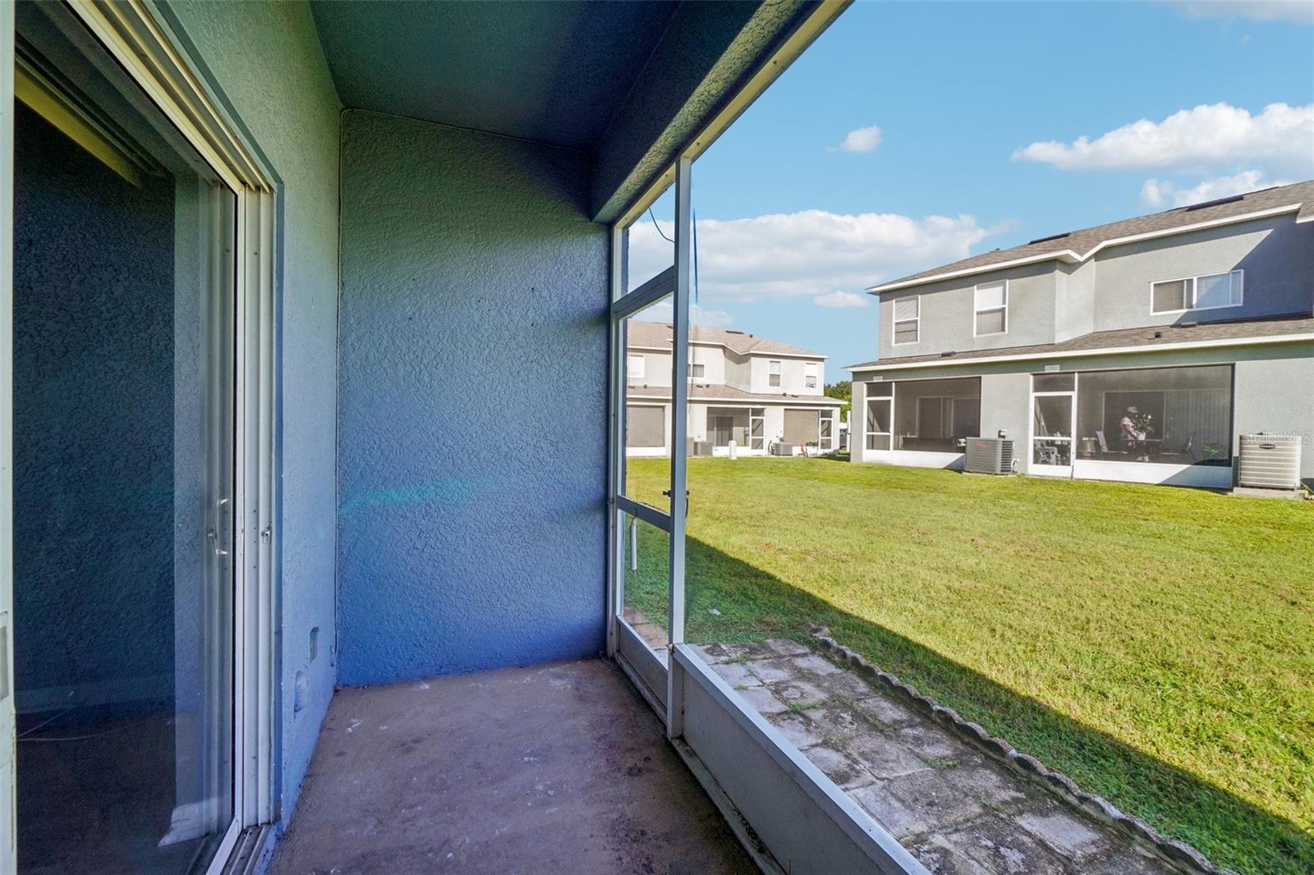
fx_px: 547
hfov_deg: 100.4
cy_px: 438
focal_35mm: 15
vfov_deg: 77.3
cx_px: 657
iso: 100
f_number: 8
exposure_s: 1/90
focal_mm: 10
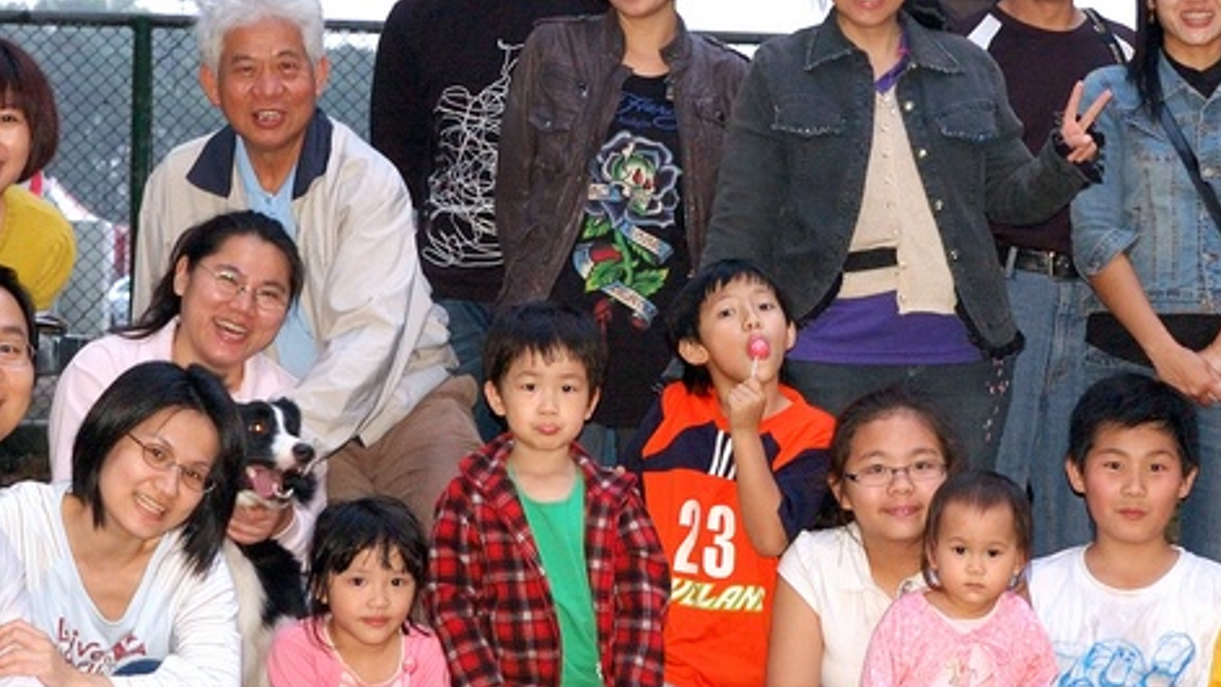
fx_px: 3756
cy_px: 362
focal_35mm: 116
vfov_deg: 10.5
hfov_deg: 18.4
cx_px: 778
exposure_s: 1/60
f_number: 5
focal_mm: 34
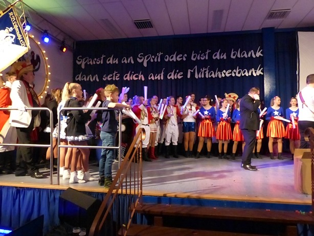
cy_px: 118
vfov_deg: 54.9
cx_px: 157
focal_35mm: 25
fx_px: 227
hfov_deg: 69.4
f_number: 4
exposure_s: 1/100
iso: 1600
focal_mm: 4.5
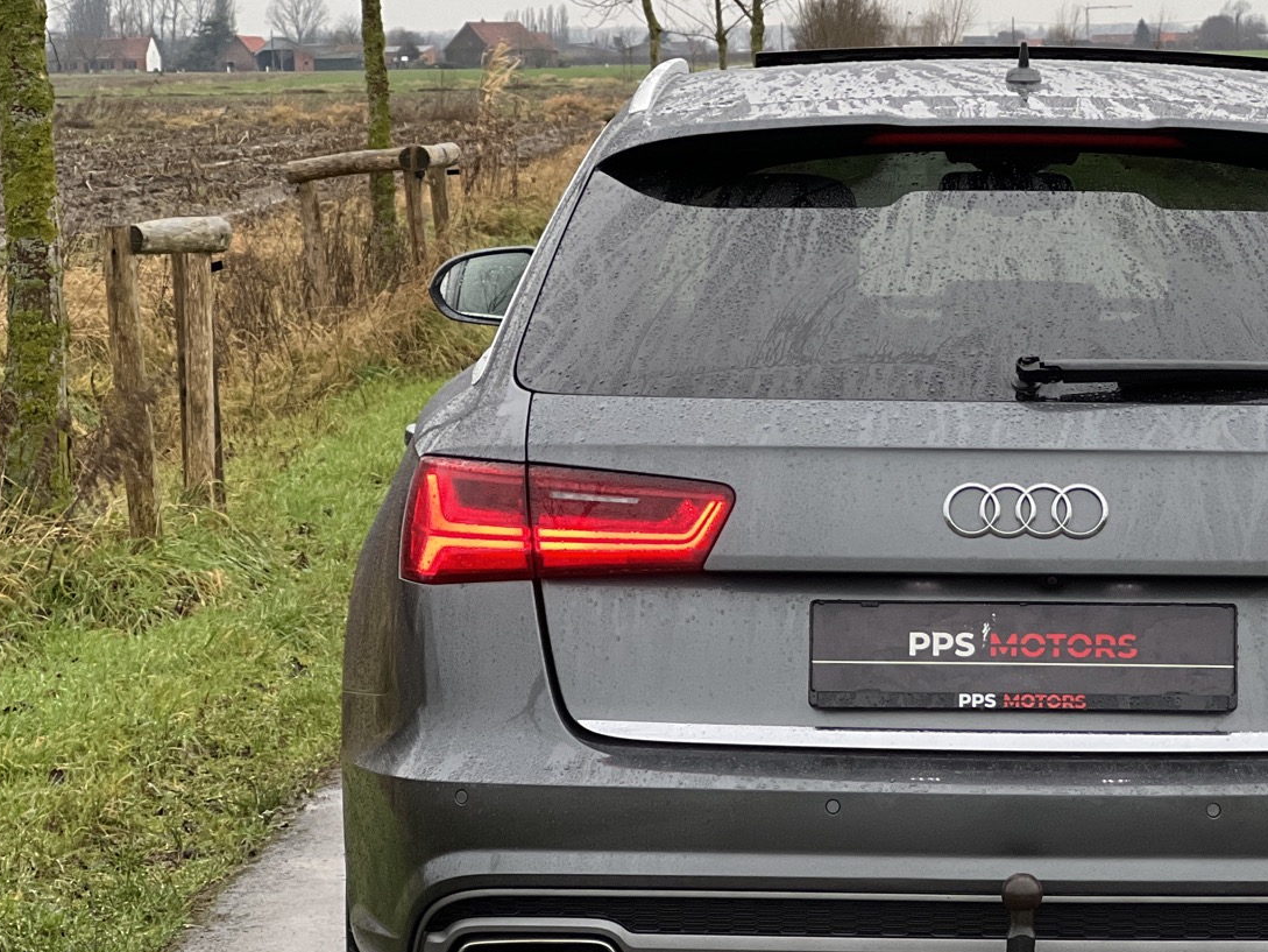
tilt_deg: -5.1
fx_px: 4909
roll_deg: +1.4
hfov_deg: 14.6
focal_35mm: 134
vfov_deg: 11.1
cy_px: 520
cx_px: 1052
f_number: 2.8
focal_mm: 9
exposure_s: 1/121
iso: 160
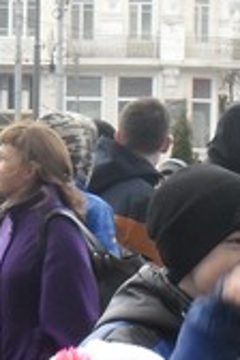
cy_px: 376
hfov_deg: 6.1
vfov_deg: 9.0
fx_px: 2260
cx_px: -26
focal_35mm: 226
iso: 100
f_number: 5
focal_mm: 9.3
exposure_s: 1/60
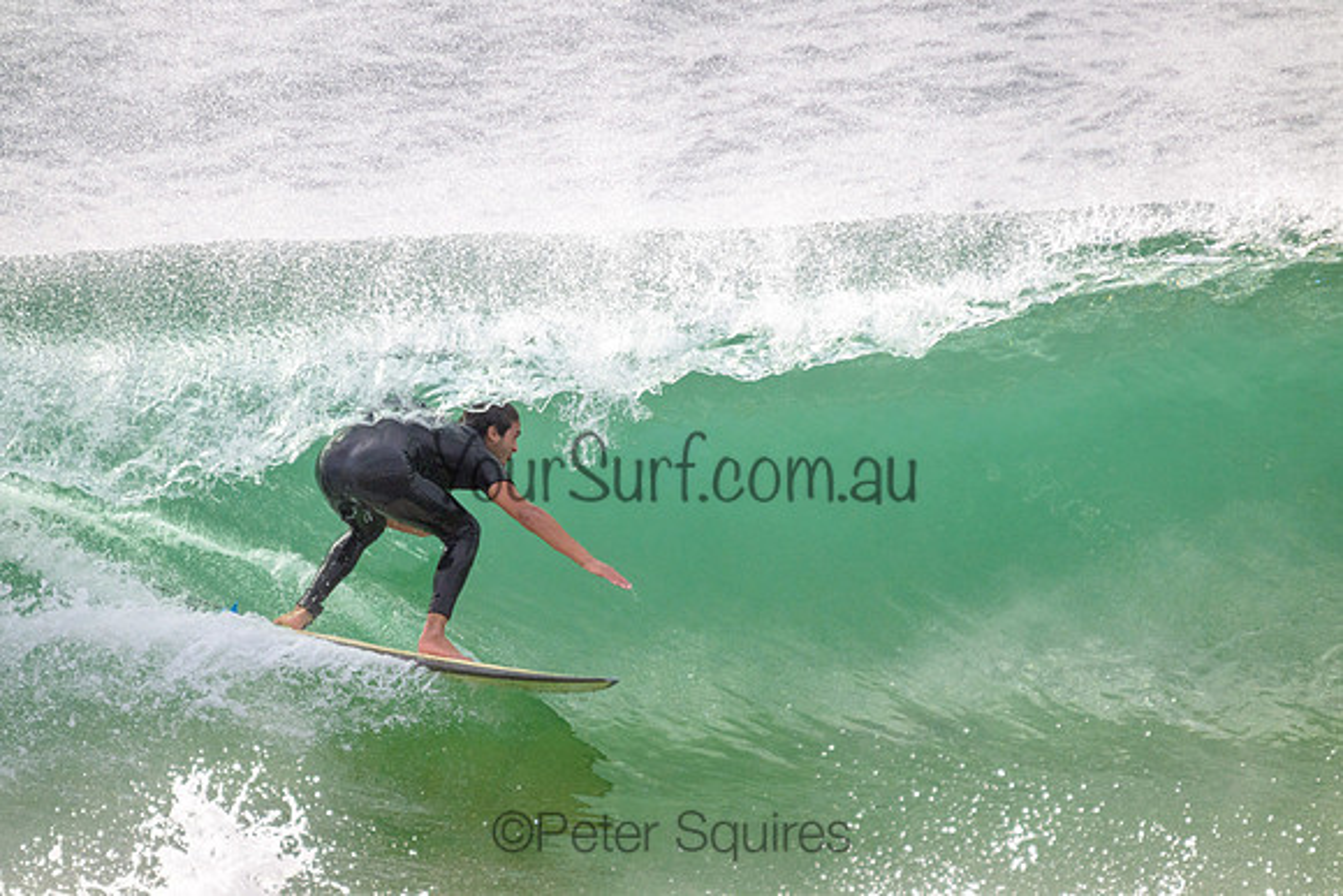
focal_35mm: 800
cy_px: 448
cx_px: 672
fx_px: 29850
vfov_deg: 1.7
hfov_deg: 2.6
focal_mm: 800
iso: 1400
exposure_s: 1/2000
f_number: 11
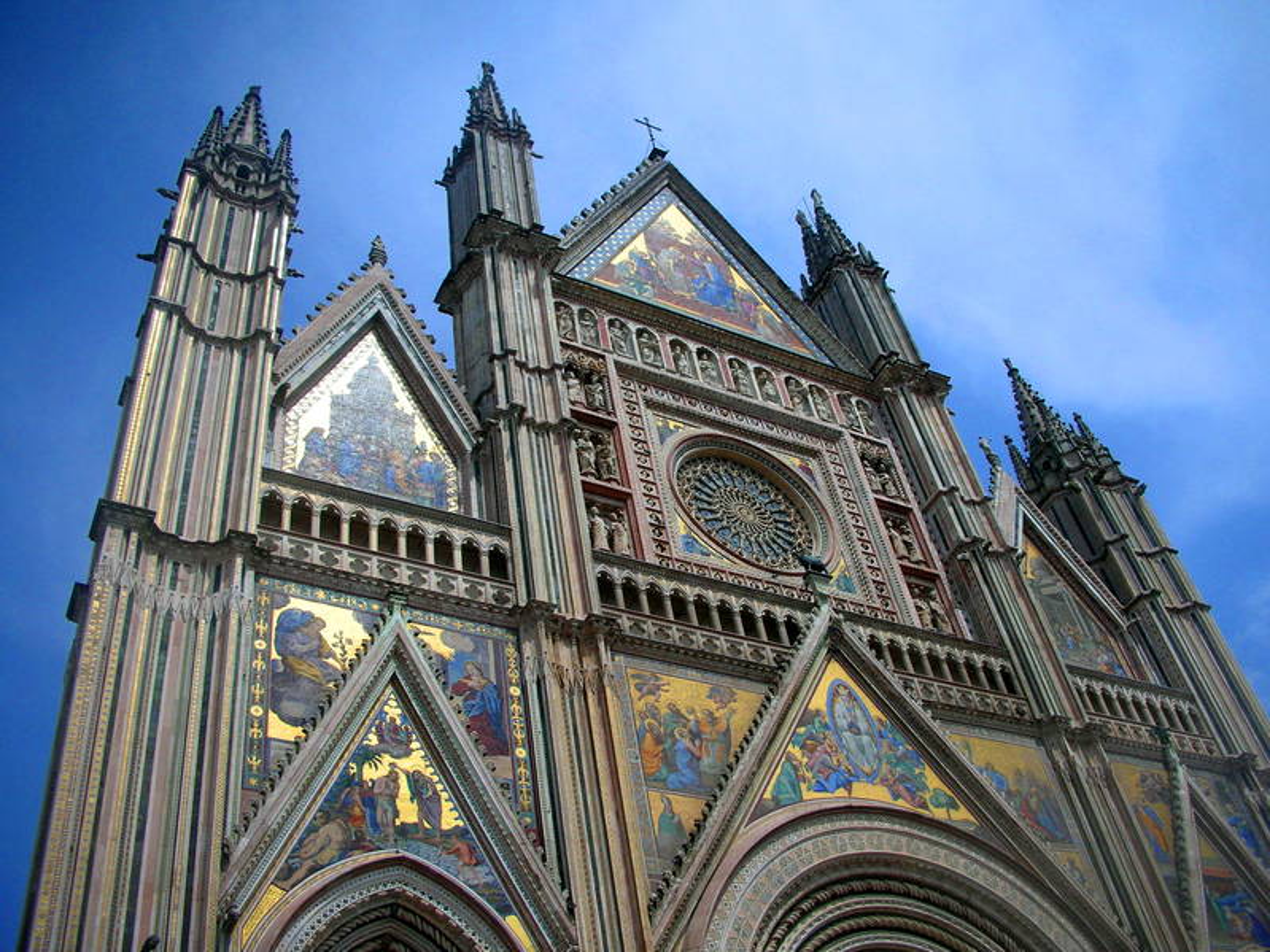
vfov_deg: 40.7
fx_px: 1284
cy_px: 476
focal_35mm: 35
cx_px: 635
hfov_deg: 52.6
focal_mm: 5.8
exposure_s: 1/164
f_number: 8.5
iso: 50
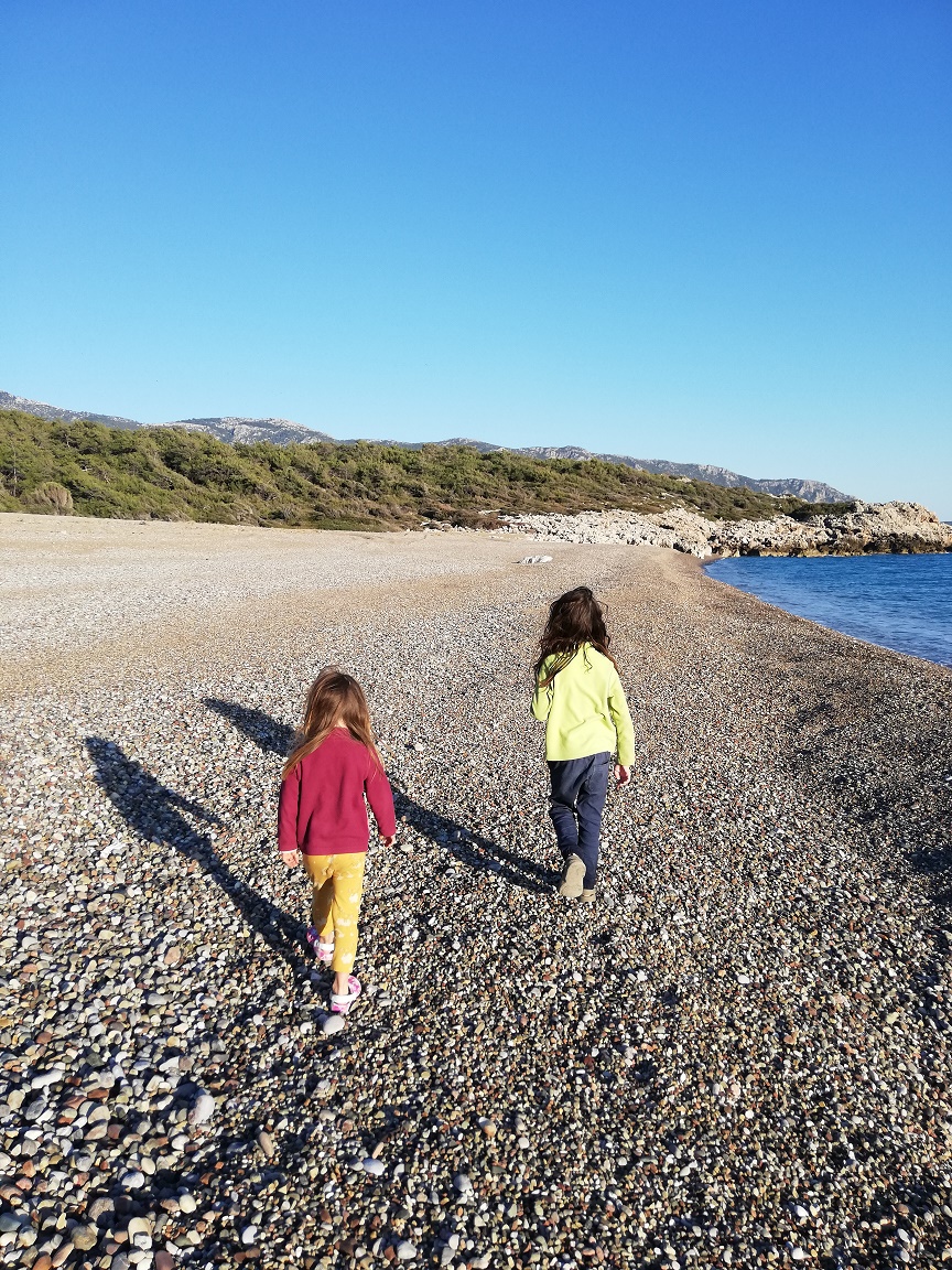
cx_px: 476
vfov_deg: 67.3
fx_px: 953
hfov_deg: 53.1
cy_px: 635
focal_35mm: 26
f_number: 2.2
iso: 50
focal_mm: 3.81
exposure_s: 1/588
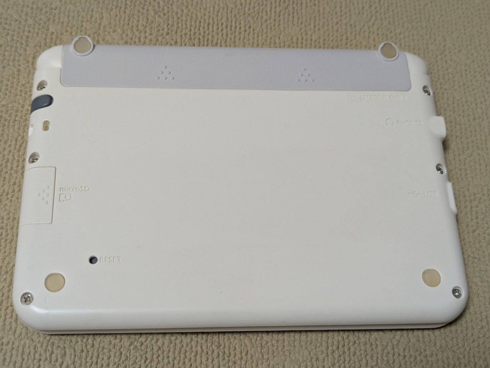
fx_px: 679
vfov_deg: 30.3
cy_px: 184
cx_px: 245
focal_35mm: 48
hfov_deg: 39.7
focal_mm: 6.81
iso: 263
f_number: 1.85
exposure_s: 1/52.4
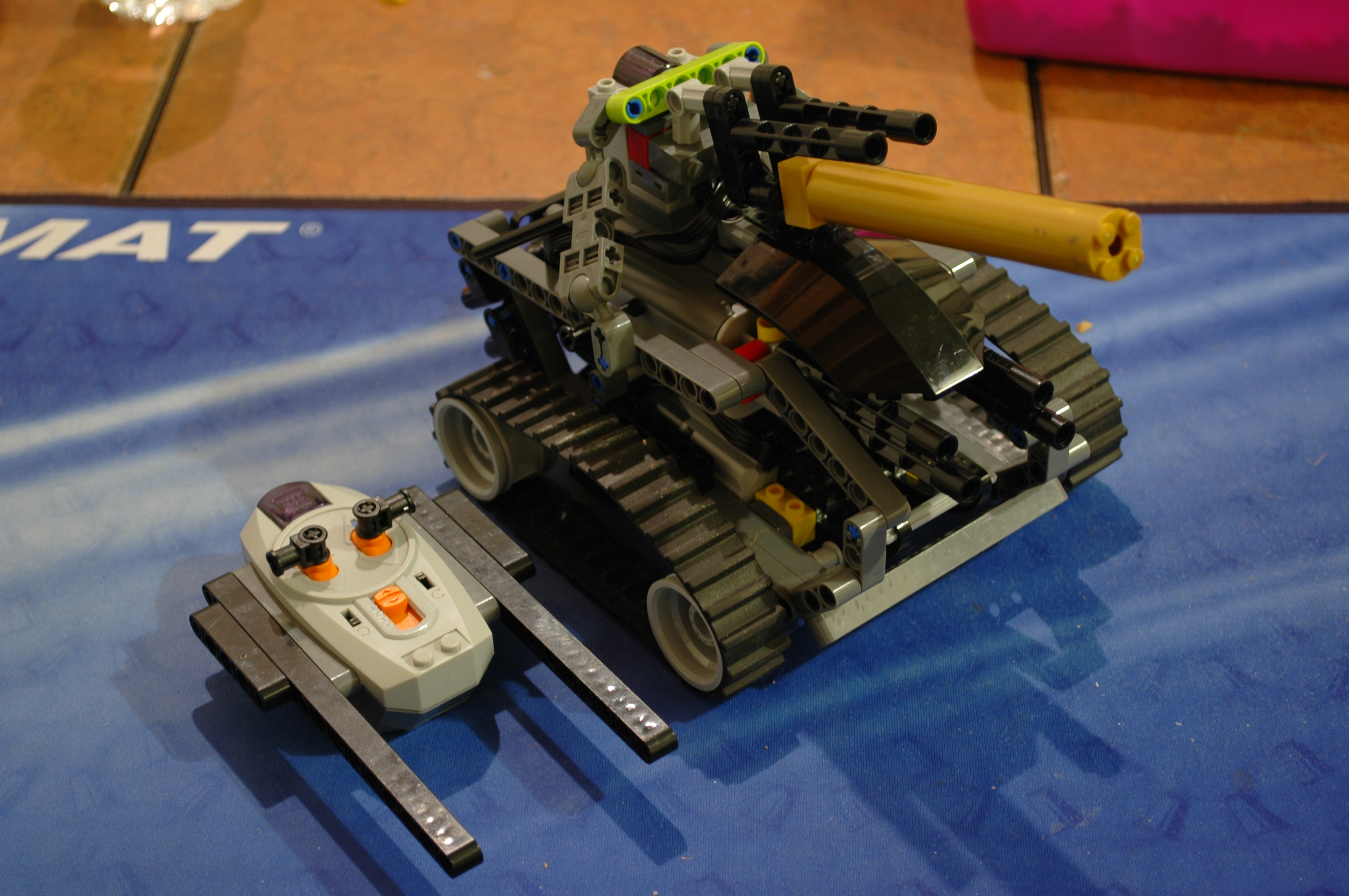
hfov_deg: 30.5
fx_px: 2471
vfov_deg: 20.6
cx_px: 674
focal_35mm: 66
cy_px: 448
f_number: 5.3
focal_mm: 44
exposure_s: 1.6
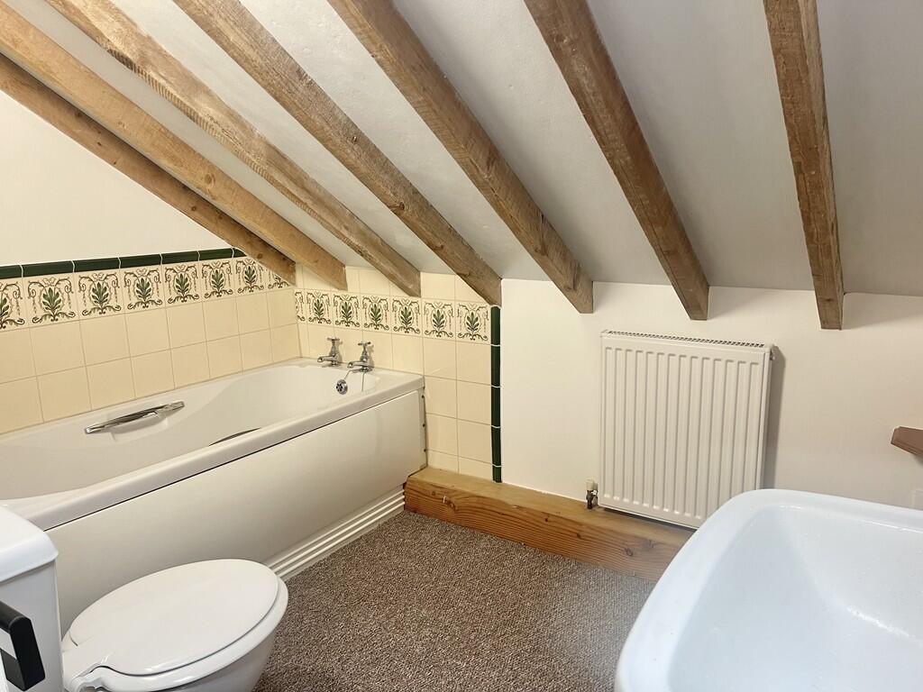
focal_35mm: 25
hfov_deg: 69.4
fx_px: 667
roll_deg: +1.2
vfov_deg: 54.9
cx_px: 462
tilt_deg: -12.4
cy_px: 346
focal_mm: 5.1
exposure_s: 1/50
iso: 80
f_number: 1.6
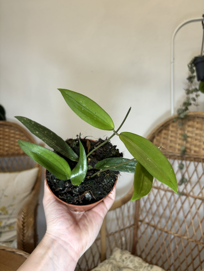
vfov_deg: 67.3
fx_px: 204
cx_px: 102
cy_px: 136
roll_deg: +2.8
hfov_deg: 53.1
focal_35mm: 26
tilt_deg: -4.1
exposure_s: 1/100
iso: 64
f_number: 1.6
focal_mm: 5.96
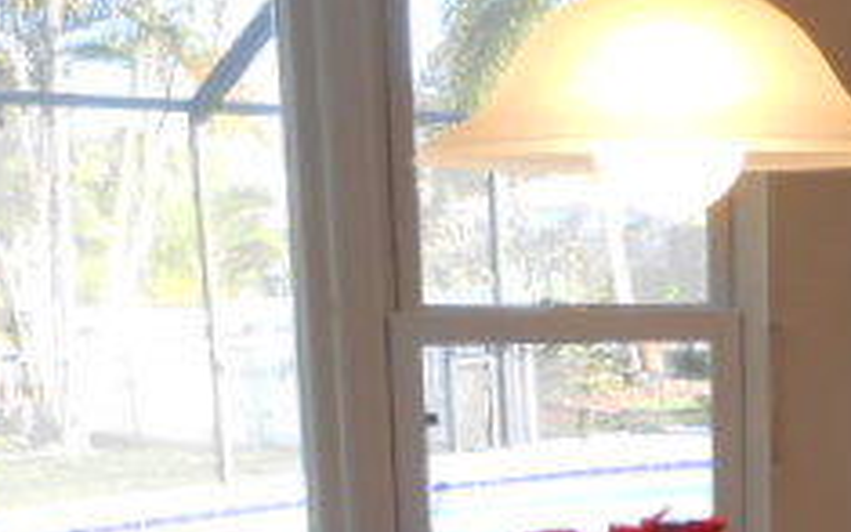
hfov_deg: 26.3
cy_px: 655
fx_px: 1740
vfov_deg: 16.6
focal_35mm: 75
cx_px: 818
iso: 80
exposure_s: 1/40
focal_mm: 4.6
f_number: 3.5
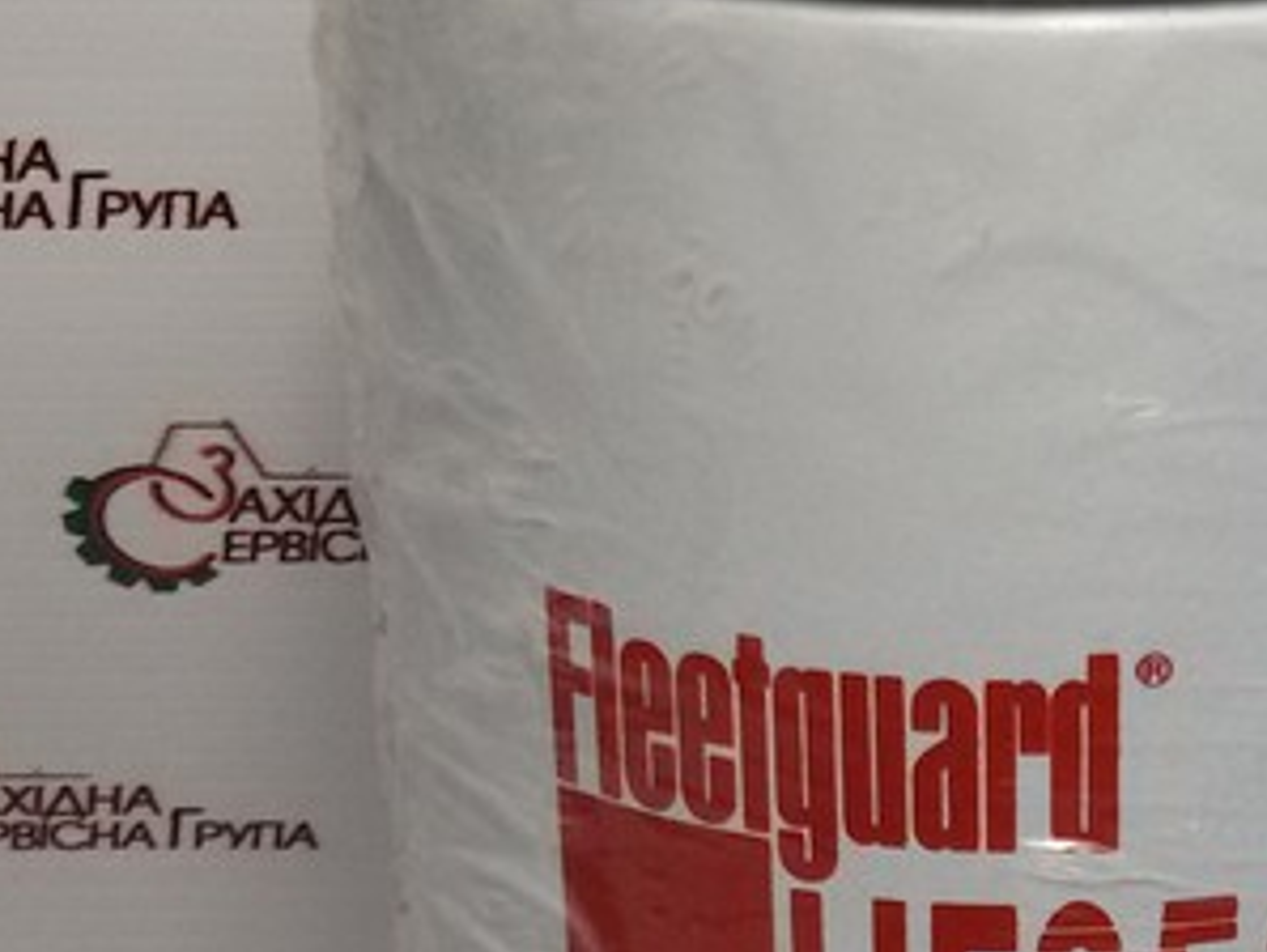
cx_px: 1084
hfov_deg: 18.6
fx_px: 3810
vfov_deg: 13.9
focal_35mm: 104
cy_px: 1067
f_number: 2.4
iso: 80
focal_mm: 2.93
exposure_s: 1/100
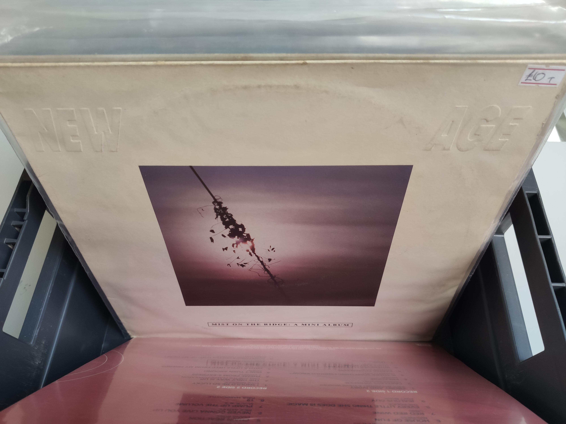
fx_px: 425
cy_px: 212
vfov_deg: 53.1
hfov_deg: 67.3
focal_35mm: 26
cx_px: 283
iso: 234
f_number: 1.75
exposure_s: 1/100
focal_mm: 4.75
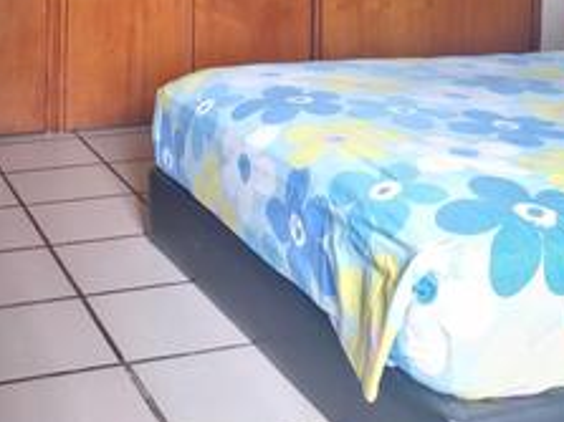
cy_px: -109
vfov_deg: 20.5
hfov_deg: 29.2
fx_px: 1075
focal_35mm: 66
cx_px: 195
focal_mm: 6.3
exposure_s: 1/60
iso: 250
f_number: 1.7
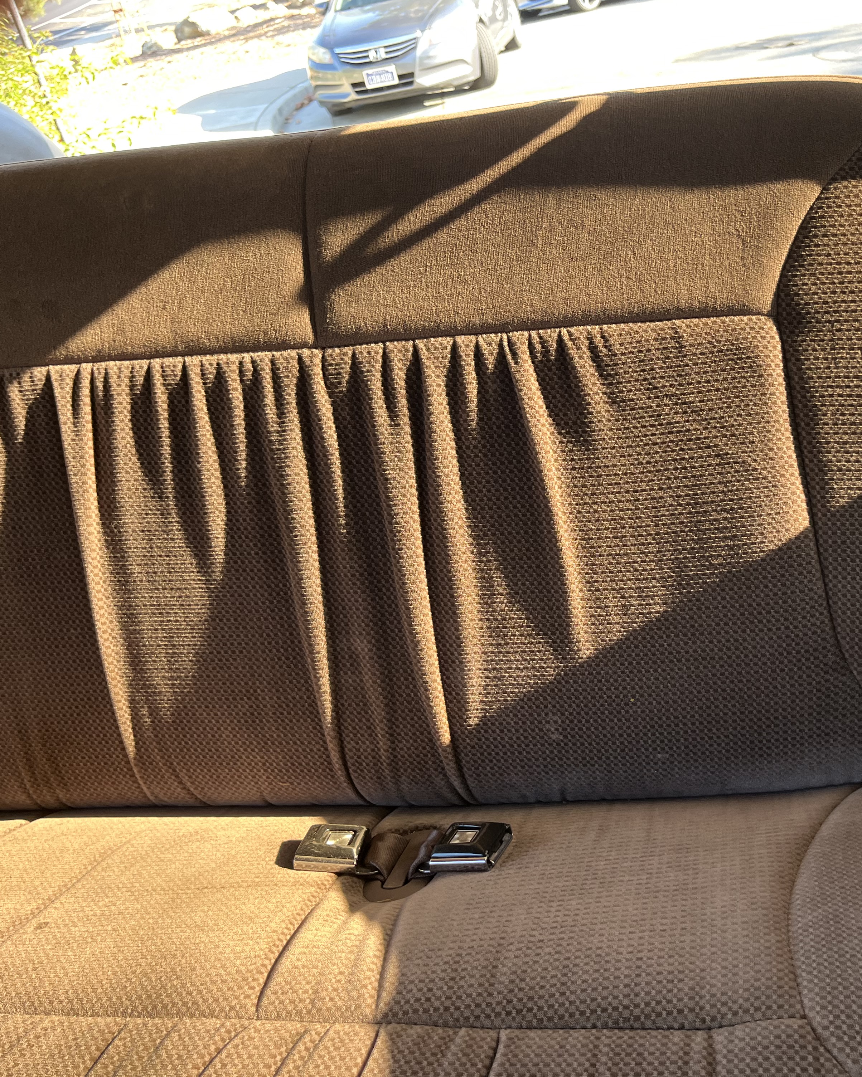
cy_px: 538
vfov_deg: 52.8
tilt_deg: -31.5
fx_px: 1084
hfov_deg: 42.7
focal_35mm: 34
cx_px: 585
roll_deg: +11.7
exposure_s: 1/122
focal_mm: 5.1
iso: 100
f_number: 1.6
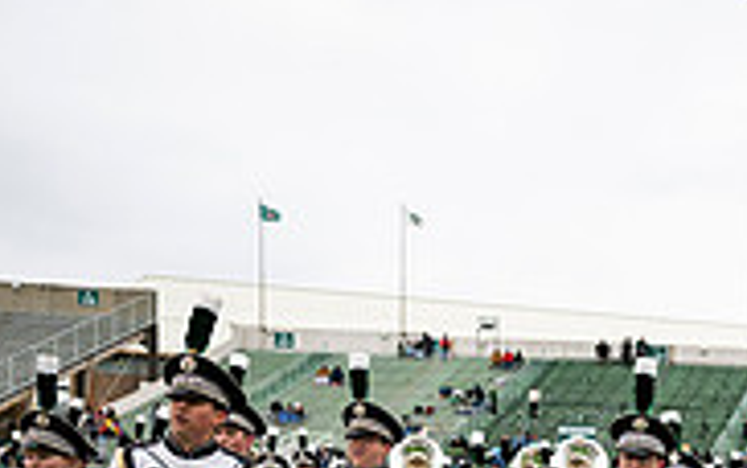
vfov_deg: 15.6
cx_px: 841
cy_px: 671
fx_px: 1589
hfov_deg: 24.5
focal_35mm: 78
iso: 100
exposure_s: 1/500
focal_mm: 24
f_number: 2.8
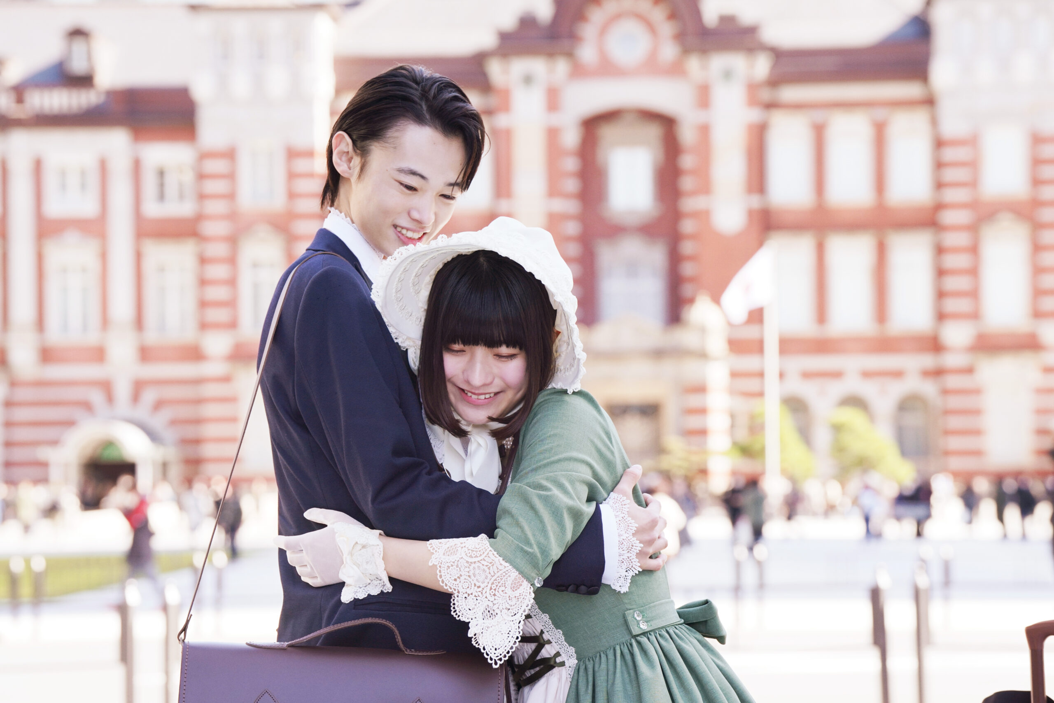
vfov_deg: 11.0
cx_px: 527
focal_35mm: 125
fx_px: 3660
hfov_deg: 16.4
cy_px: 352
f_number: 6.3
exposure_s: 1/200
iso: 320
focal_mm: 125
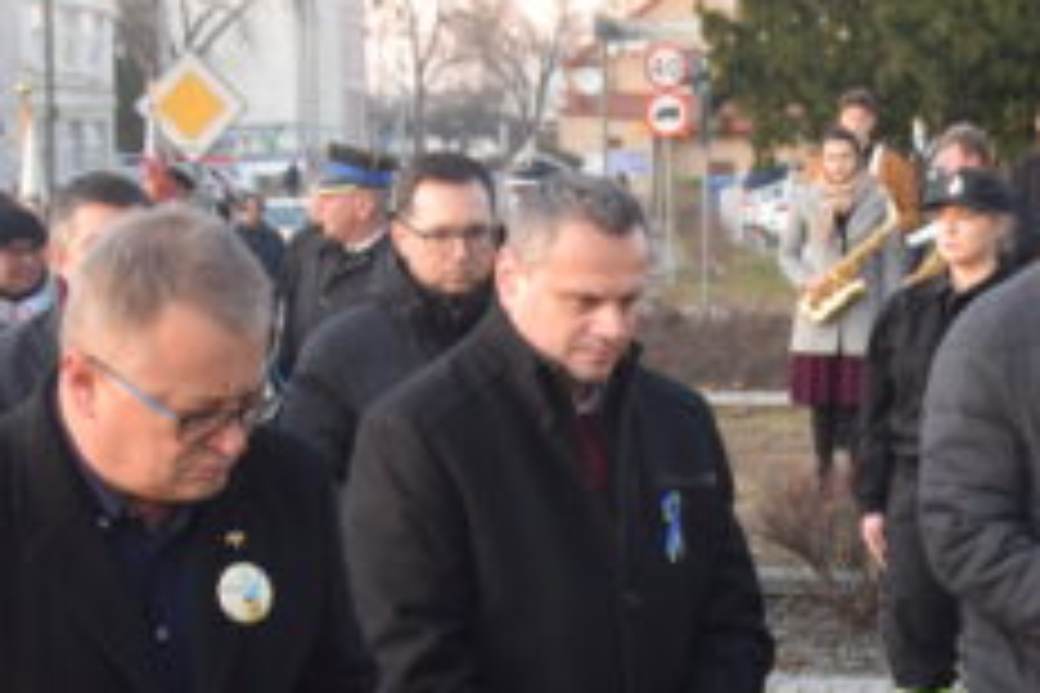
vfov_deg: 12.5
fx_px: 3149
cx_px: 734
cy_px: 490
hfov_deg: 18.7
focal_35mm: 109
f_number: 4.2
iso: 400
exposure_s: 1/80
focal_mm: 28
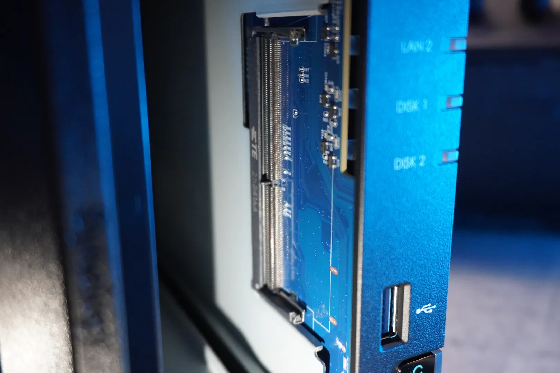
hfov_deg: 53.1
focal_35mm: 36
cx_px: 280
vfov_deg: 36.9
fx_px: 560
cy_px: 186
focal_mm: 24
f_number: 4.5
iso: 2500
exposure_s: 1/160
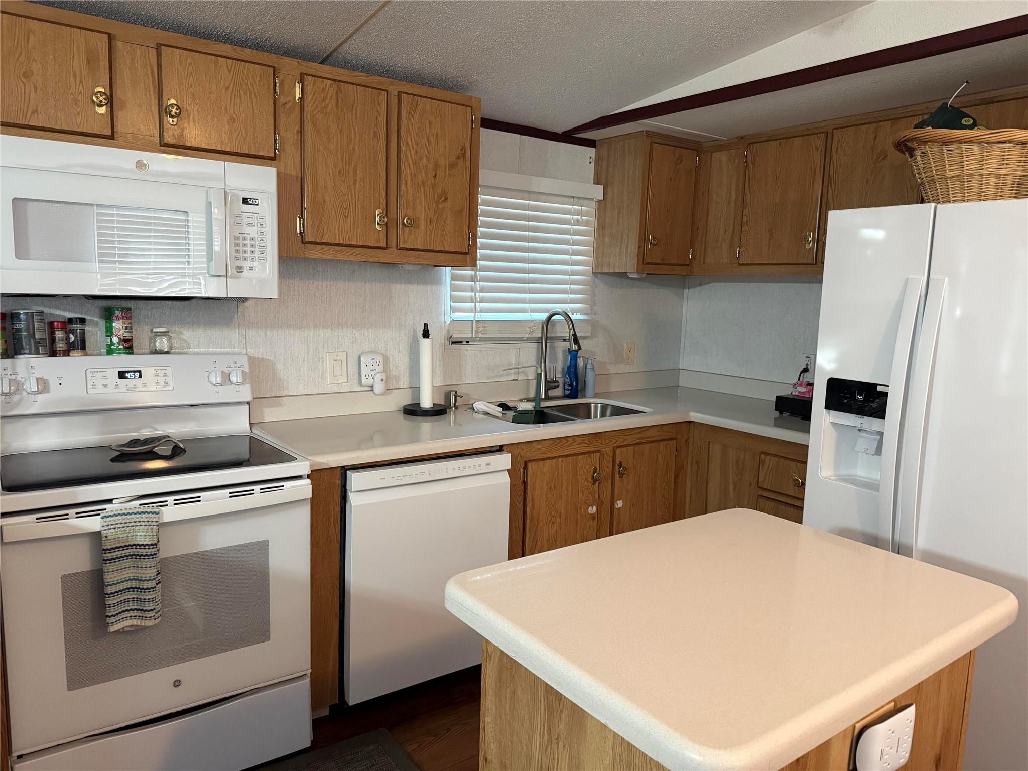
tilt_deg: -7.7
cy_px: 386
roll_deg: -1.2
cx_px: 514
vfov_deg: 56.8
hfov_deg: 71.6
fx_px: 713
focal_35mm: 24
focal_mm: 6.76
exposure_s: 1/60
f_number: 1.78
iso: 500
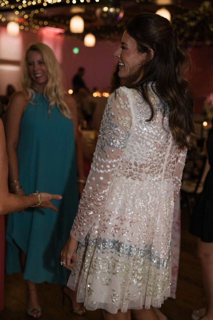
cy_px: 160
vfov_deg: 39.6
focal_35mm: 50
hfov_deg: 27.0
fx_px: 444
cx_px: 106
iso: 2500
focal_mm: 50
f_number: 3.2
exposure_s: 1/200
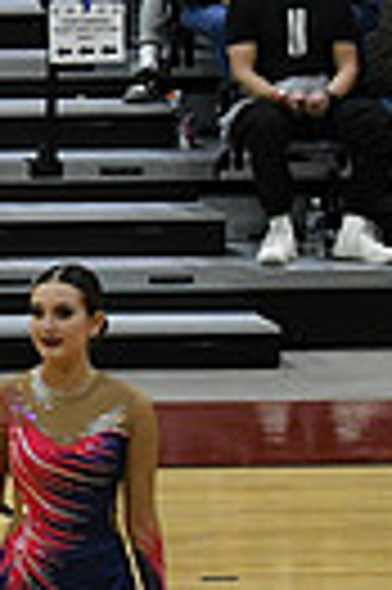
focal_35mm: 466
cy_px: 511
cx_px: -834
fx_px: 7631
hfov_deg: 2.9
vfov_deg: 4.4
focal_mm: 70
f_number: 4
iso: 4000
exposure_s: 1/500
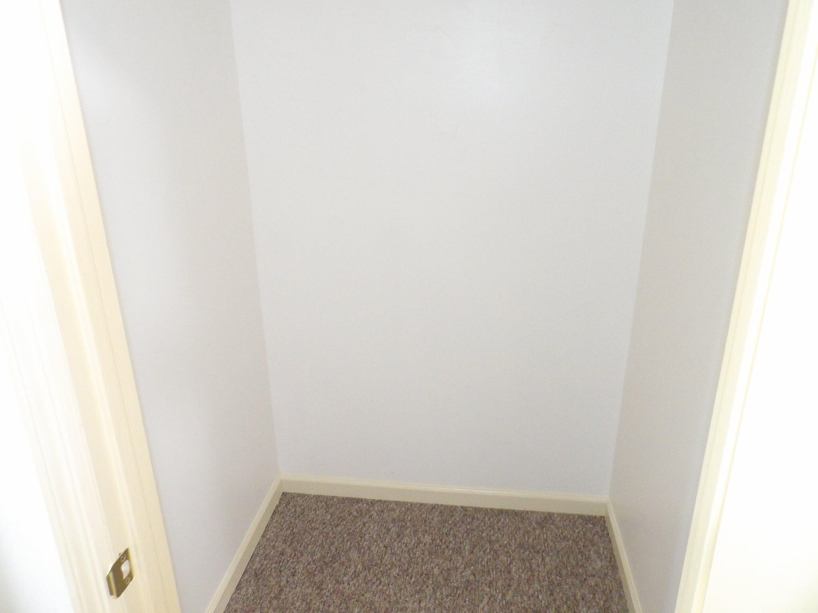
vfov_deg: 56.8
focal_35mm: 24
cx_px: 409
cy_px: 306
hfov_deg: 71.6
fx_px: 567
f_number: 3.2
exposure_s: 1/17
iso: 797
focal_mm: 4.3
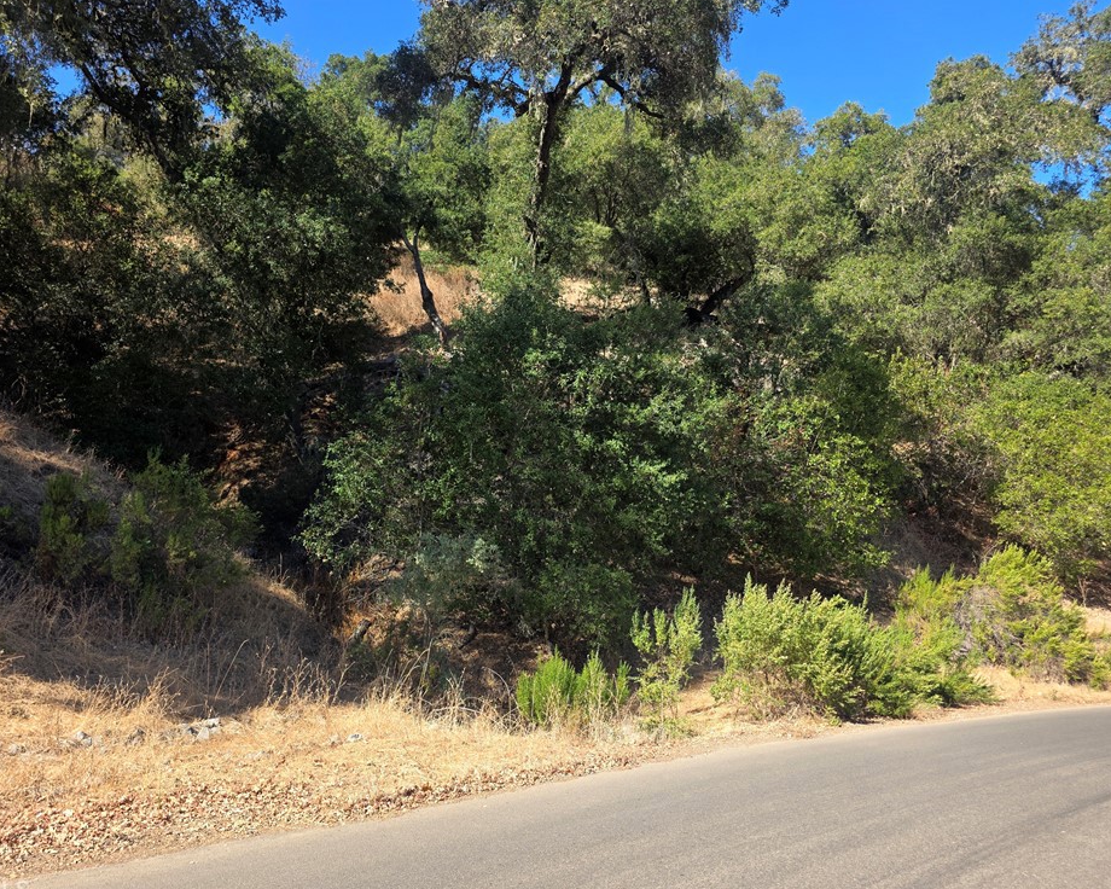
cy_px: 444
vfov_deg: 56.8
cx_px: 517
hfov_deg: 68.0
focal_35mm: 25
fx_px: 822
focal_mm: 6.3
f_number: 1.7
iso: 80
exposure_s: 1/1542
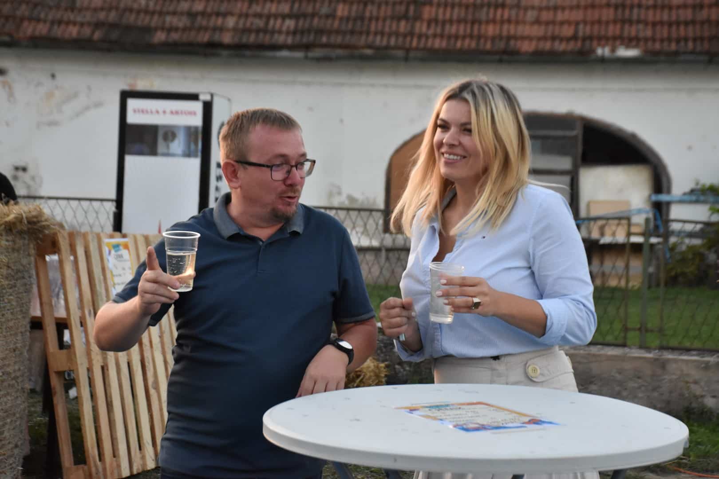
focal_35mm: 90
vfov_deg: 15.2
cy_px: 240
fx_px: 1797
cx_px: 360
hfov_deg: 22.6
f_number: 8
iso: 2500
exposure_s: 1/250
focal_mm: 60
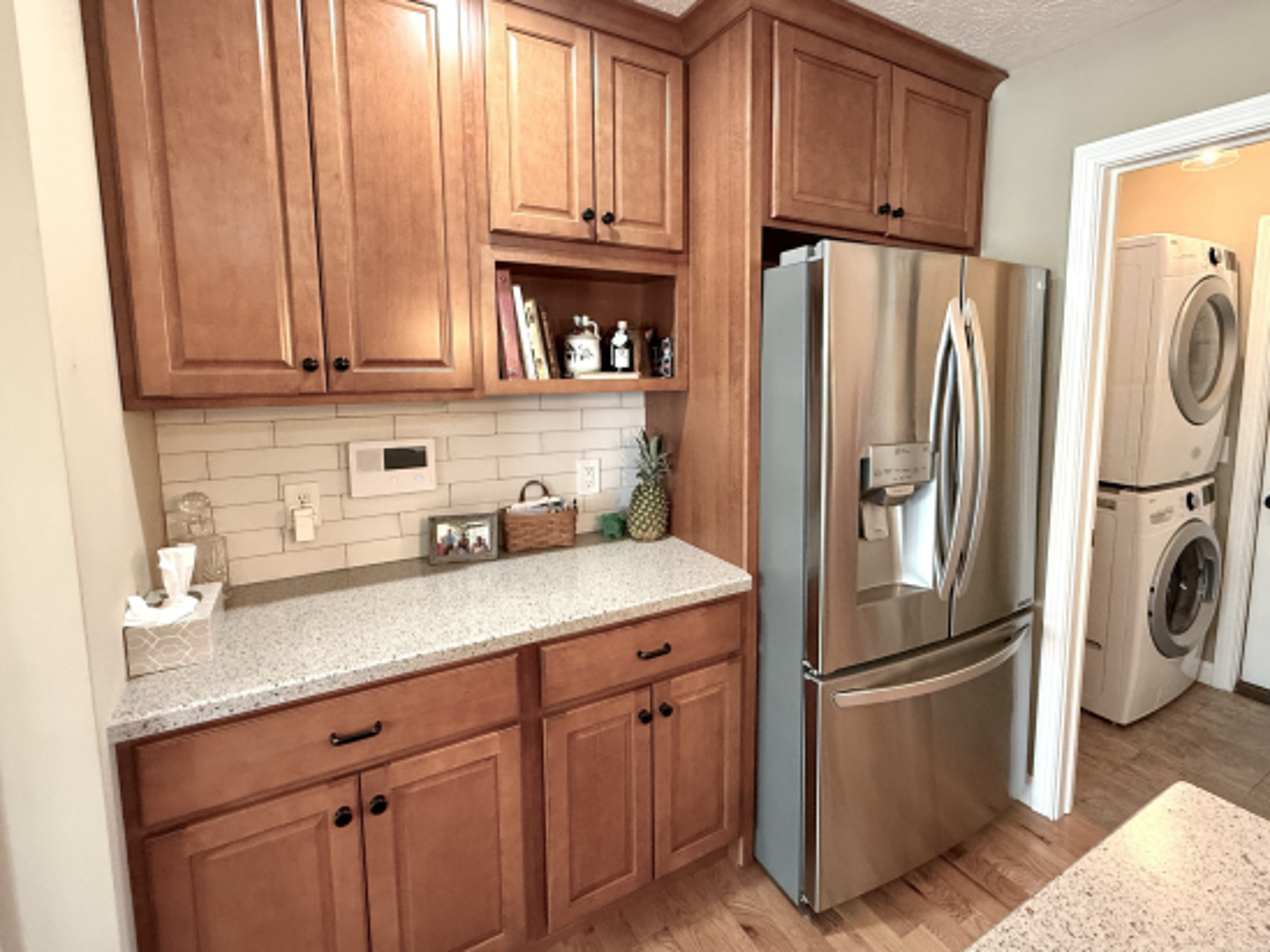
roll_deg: -0.2
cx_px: 704
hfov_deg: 90.7
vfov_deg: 74.6
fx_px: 624
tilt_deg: -6.5
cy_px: 434
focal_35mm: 17
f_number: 2.2
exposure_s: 1/60
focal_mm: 2.22
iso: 500
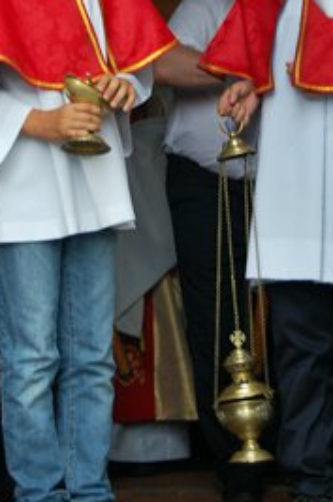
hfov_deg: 8.4
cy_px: 94
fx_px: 2256
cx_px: 274
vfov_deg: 12.6
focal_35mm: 162
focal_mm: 48
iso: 320
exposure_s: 1/125
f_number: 5.6
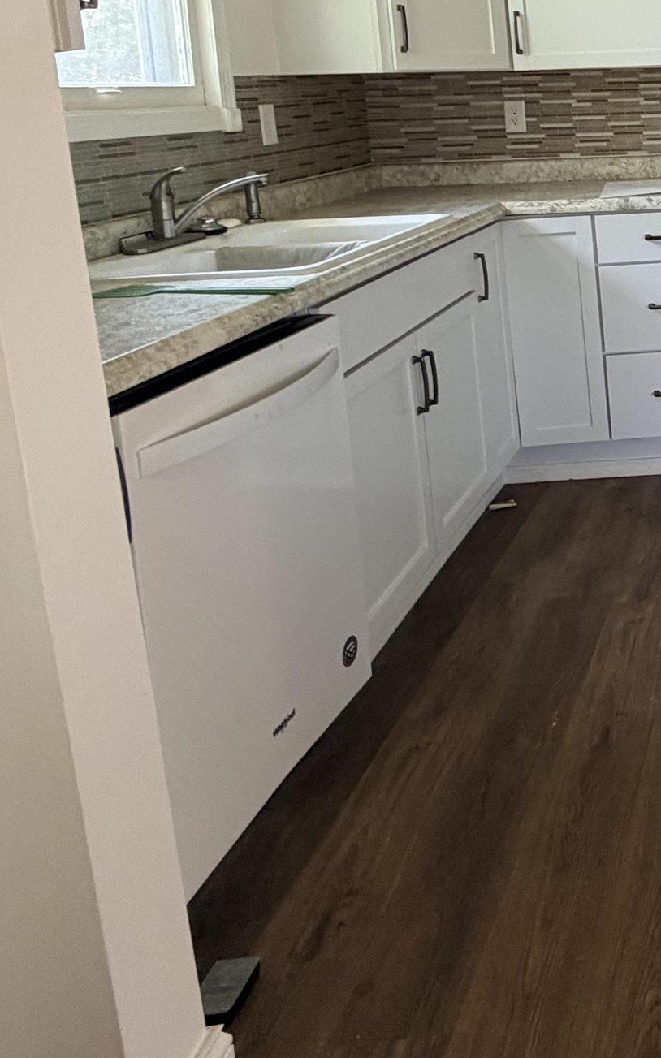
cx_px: 934
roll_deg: +2.3
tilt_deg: -8.2
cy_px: 205
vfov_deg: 51.7
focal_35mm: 35
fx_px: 1009
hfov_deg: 27.7
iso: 160
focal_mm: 2.22
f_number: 2.2
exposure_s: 1/60
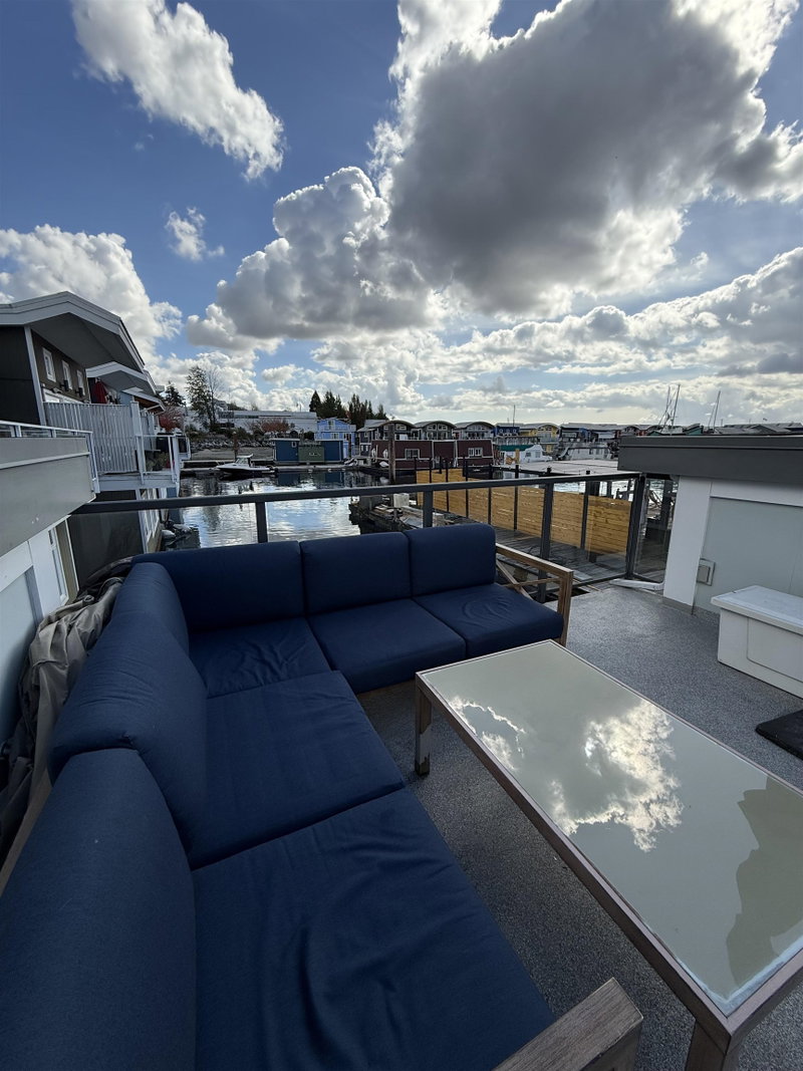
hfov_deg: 85.7
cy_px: 536
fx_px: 433
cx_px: 402
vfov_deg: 102.1
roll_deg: +0.3
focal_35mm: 14
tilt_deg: -12.7
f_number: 2.2
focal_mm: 2.22
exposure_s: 1/2611
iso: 64
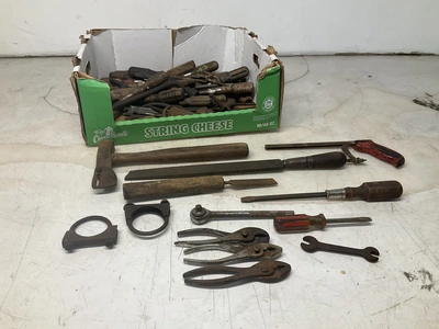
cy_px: 164
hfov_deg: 61.7
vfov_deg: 48.2
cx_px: 220
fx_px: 368
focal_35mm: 29
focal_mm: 3
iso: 40
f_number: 1.8
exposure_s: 1/120
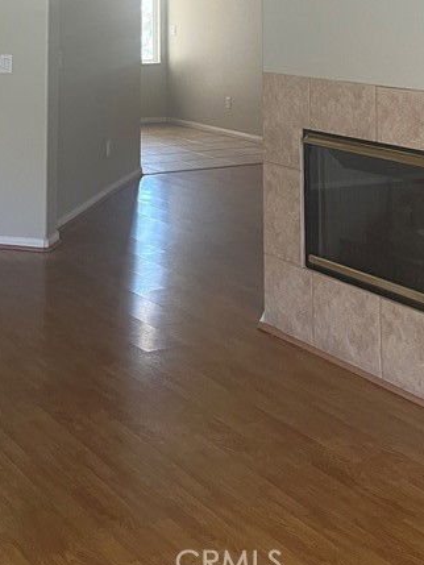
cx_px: 140
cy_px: -94
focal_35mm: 62
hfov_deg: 23.5
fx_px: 1012
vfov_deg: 27.8
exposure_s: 1/68
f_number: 1.6
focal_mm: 5.1
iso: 125
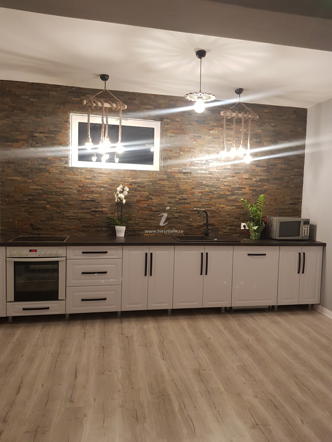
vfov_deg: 67.3
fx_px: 332
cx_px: 166
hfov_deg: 53.1
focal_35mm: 26
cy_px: 221
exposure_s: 1/33
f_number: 1.7
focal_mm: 4.2
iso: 160
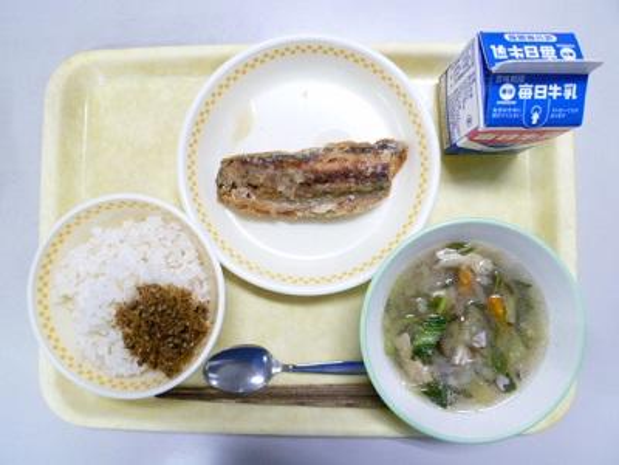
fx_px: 429
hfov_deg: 71.6
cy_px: 232
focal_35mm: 24
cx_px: 310
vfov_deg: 56.8
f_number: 2.2
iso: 320
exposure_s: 1/60
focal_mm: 4.3
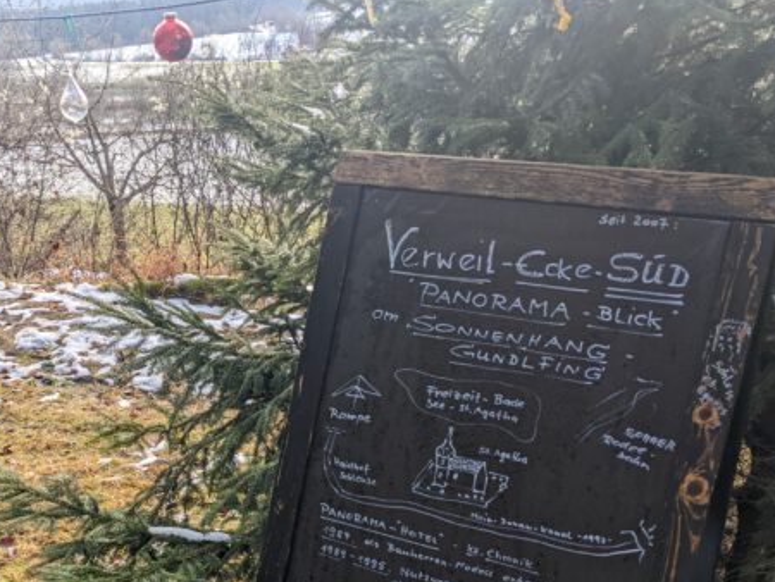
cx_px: 276
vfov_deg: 33.7
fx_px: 941
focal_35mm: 42
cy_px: 431
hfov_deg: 44.3
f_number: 1.73
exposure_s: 1/418
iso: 50
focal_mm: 4.38
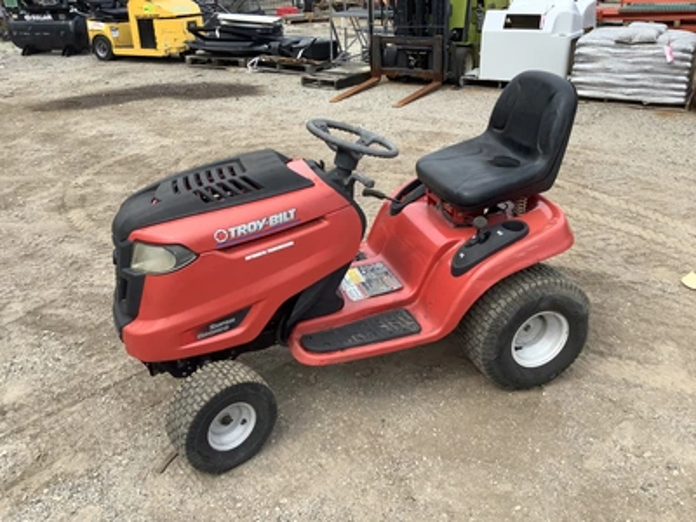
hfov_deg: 58.4
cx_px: 348
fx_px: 623
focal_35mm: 31
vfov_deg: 45.4
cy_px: 261
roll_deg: +1.7
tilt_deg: -26.4
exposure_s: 1/627
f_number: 2.4
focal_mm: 3.3
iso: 25
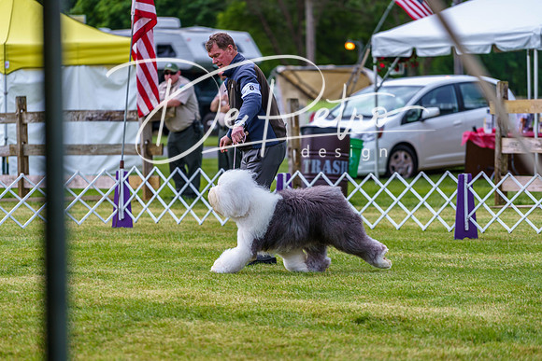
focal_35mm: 200
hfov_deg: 10.3
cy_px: 180
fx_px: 3012
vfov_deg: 6.9
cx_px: 271
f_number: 4
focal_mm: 200
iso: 200
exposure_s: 1/500
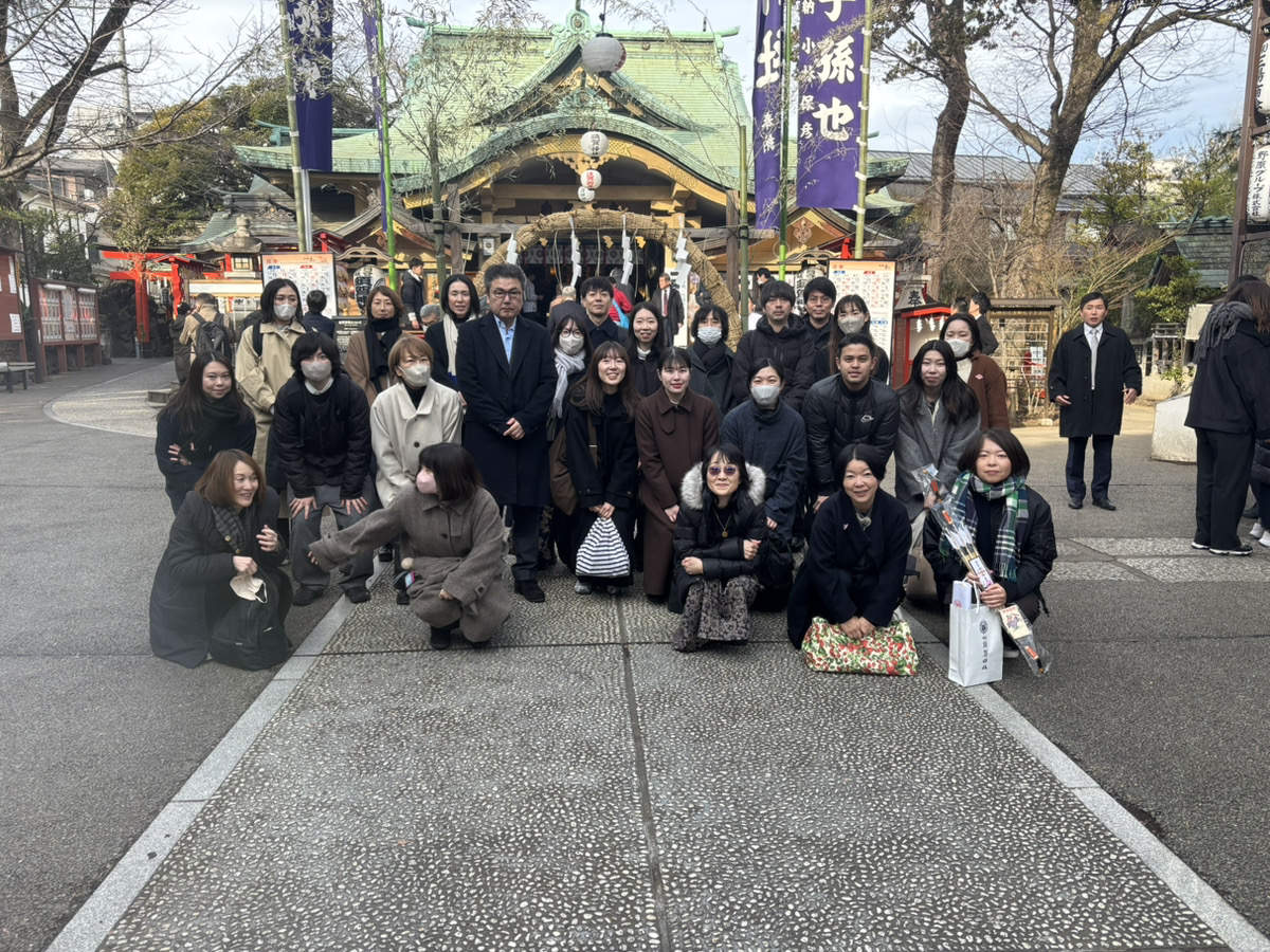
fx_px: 954
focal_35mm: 26
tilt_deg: -9.2
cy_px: 476
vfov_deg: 53.1
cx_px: 635
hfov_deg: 67.3
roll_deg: -0.7
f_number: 1.6
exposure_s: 1/349
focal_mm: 5.96
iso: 50
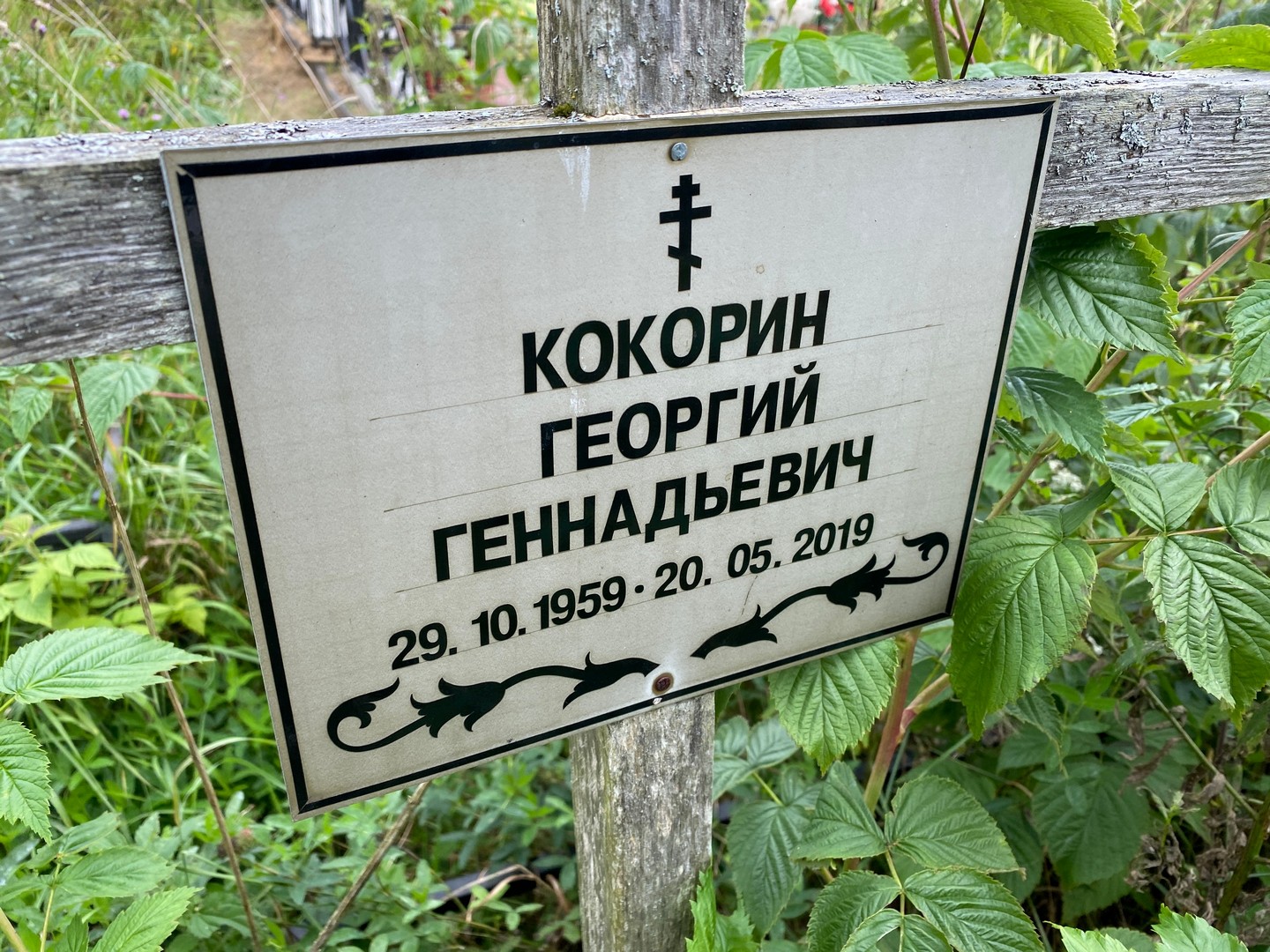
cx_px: 635
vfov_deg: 53.1
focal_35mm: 26
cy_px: 476
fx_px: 954
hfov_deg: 67.3
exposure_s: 1/381
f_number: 1.8
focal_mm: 4.25
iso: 32
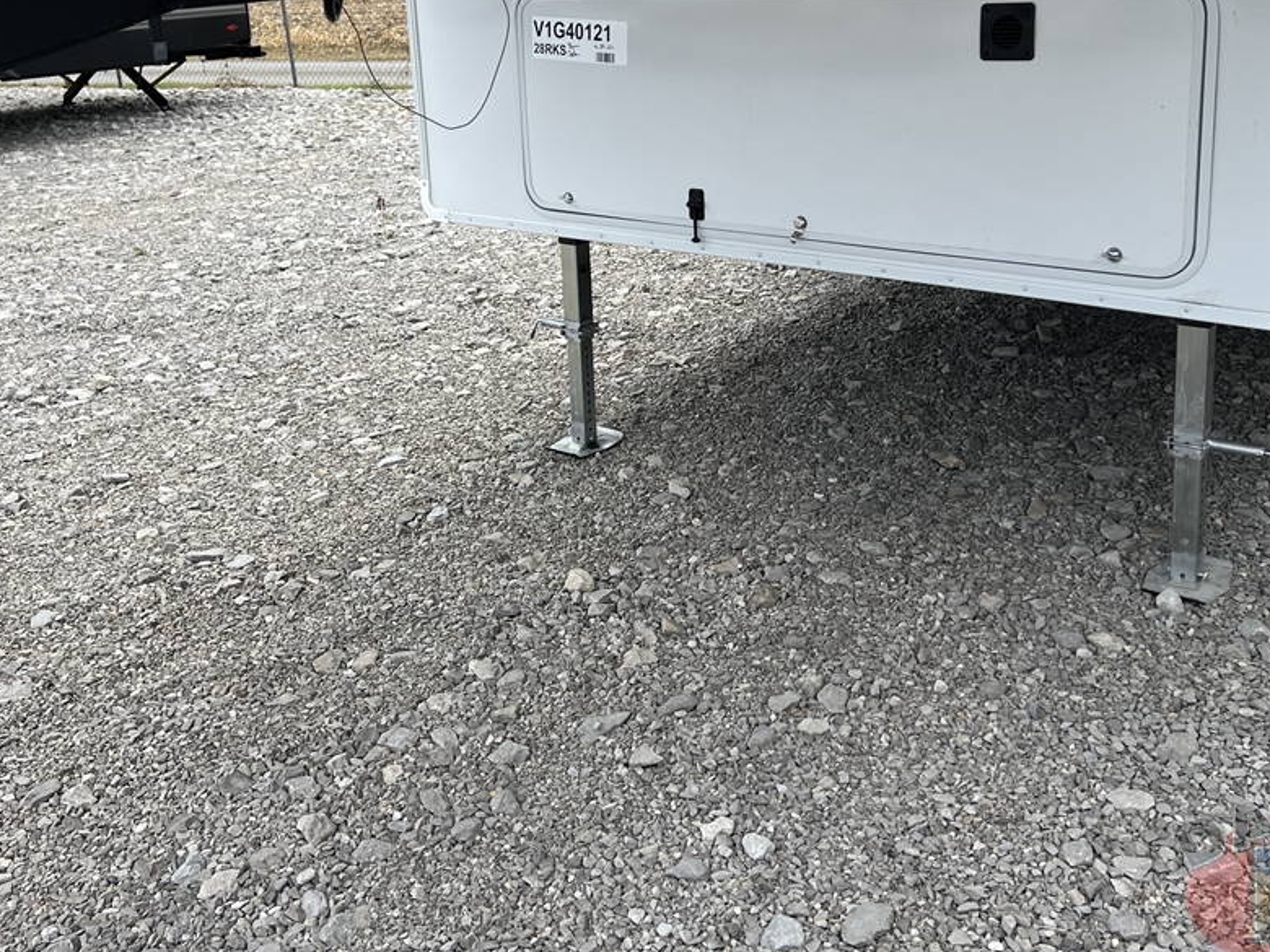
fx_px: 1468
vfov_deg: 35.4
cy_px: 283
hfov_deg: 46.8
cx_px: 589
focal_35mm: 40
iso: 50
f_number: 1.5
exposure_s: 1/1511
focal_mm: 5.7
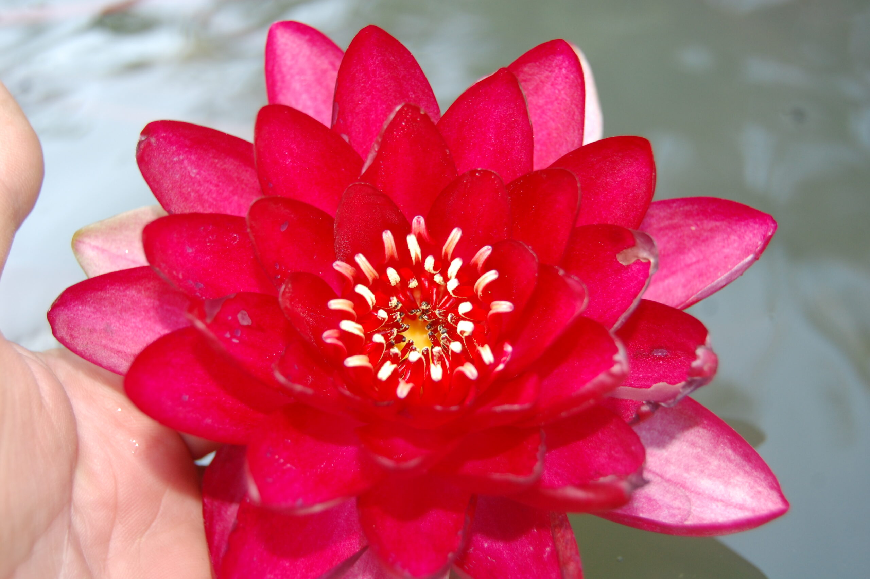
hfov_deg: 38.9
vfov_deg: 26.4
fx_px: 1231
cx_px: 435
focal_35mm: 51
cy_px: 290
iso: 400
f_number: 4.5
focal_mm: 34
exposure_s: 1/60
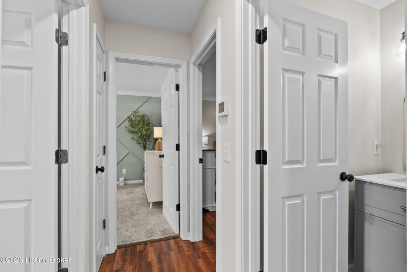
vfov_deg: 72.1
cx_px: 204
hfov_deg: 95.0
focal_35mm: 16
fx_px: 187
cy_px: 136
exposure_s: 1/5
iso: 800
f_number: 11
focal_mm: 16.5
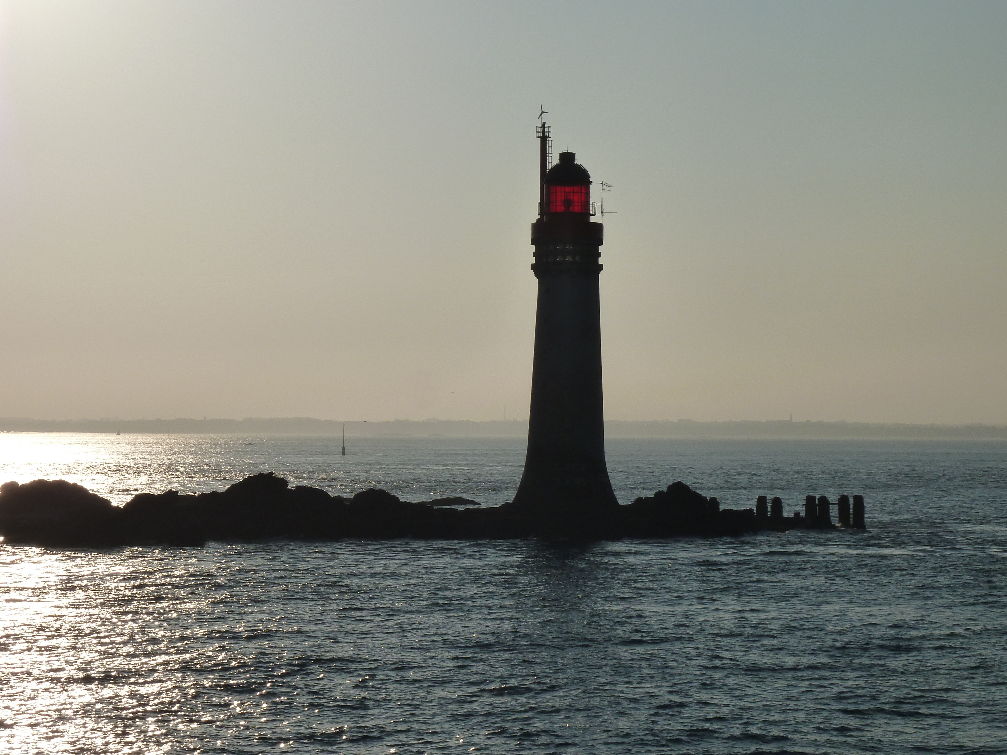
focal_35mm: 96
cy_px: 378
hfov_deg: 20.4
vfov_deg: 15.4
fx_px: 2793
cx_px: 504
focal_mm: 15.8
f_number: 6.3
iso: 125
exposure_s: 1/2000
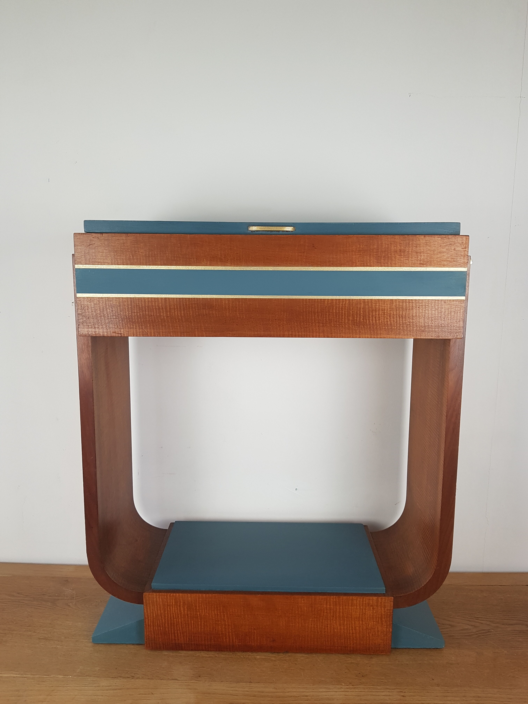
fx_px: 529
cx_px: 264
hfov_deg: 53.1
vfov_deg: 67.3
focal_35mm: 26
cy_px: 352
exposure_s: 1/100
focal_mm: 4.2
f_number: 1.7
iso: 64
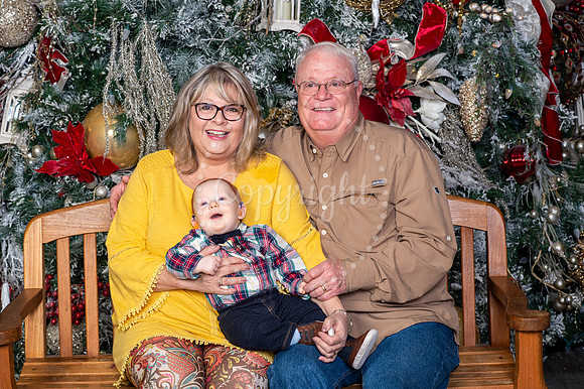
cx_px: 292
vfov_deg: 16.1
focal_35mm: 85
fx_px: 1378
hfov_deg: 23.9
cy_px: 194
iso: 400
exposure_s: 1/125
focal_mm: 85
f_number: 8
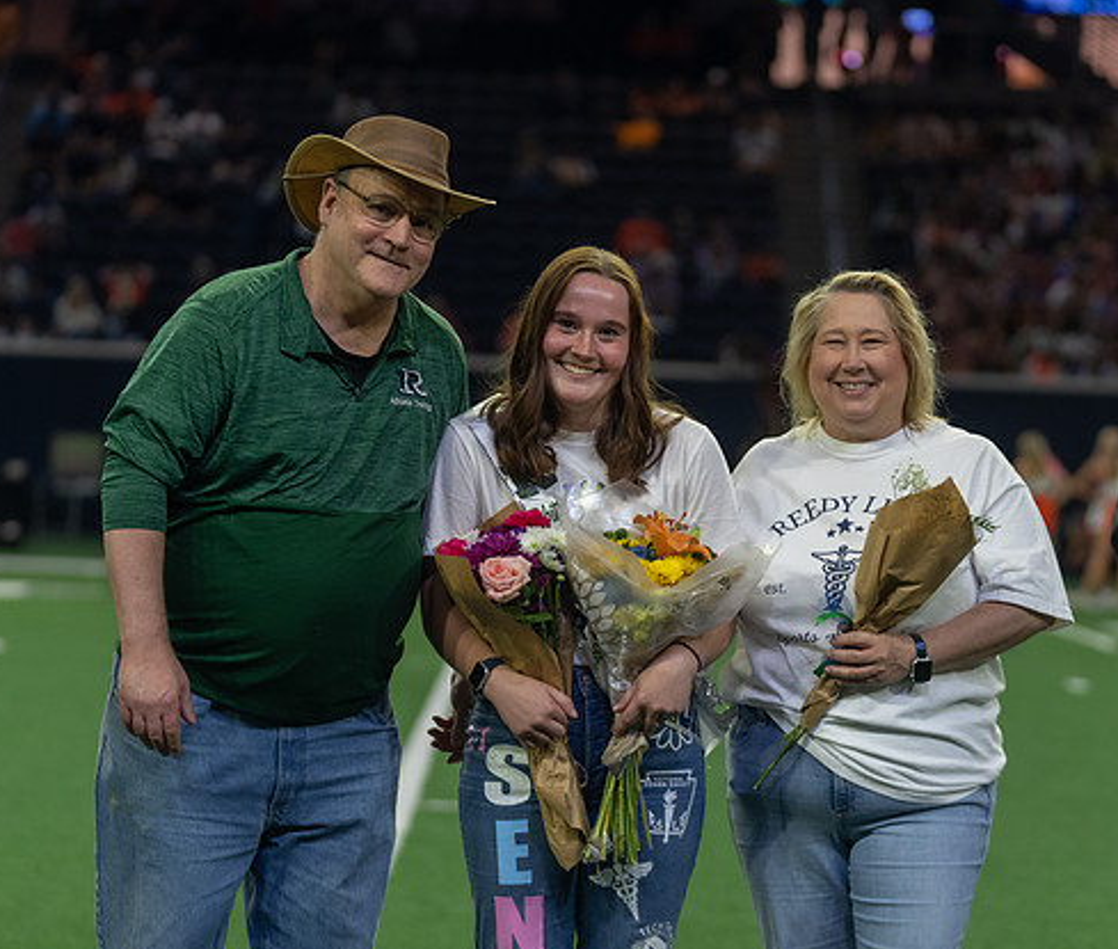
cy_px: 523
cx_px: 578
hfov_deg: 12.0
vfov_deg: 10.2
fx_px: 5320
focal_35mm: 157
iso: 1000
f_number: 2.8
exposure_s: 1/320
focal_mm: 105
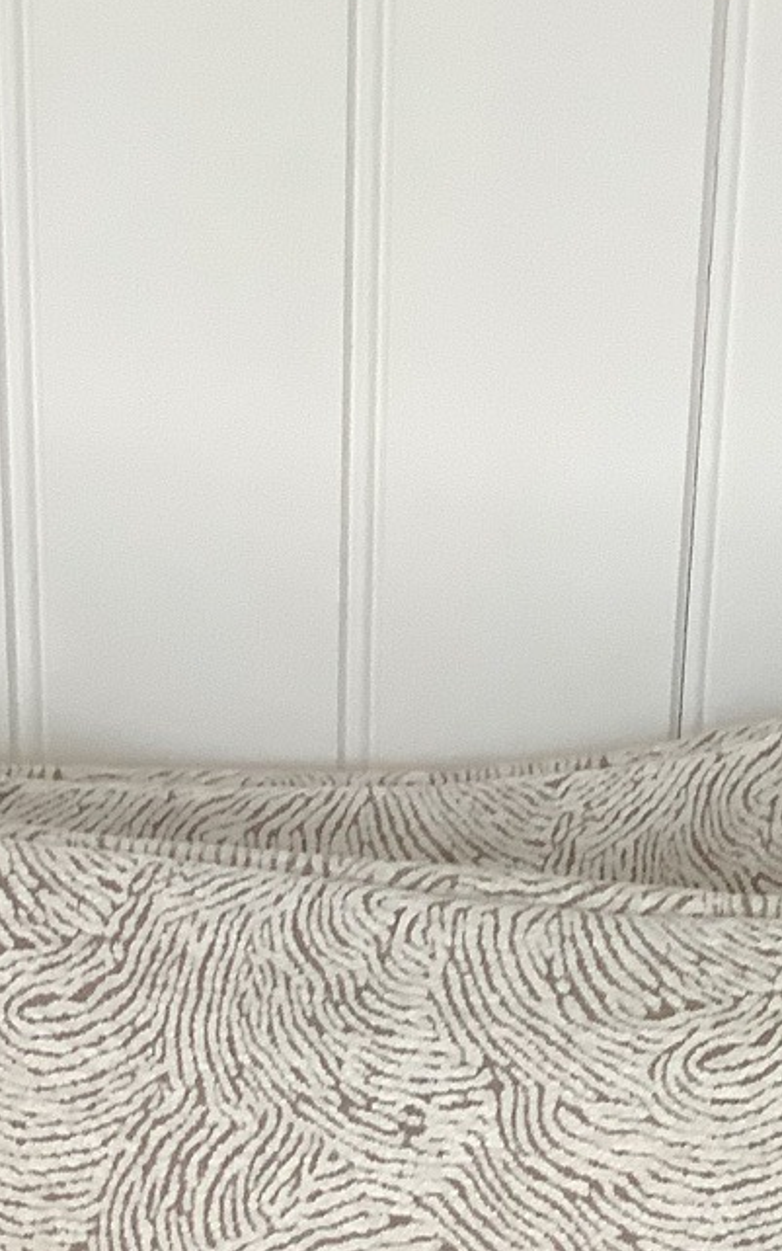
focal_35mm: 82
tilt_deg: -20.7
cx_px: 312
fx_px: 2794
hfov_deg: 15.9
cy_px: 1251
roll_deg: -0.7
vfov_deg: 24.1
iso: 125
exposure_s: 1/60
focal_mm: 3.3
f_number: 2.4
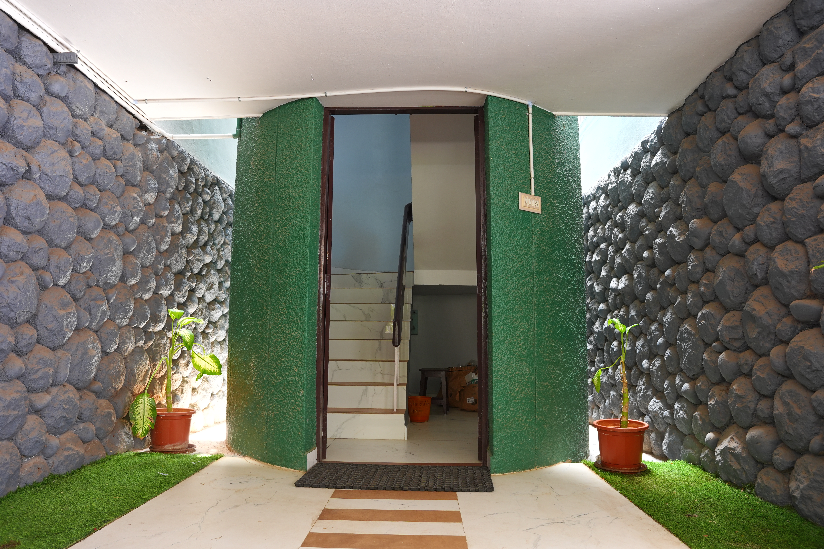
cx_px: 412
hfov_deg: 73.7
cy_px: 274
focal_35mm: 24
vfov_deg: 53.1
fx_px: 549
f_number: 6.3
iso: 400
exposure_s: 1/13
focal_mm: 24
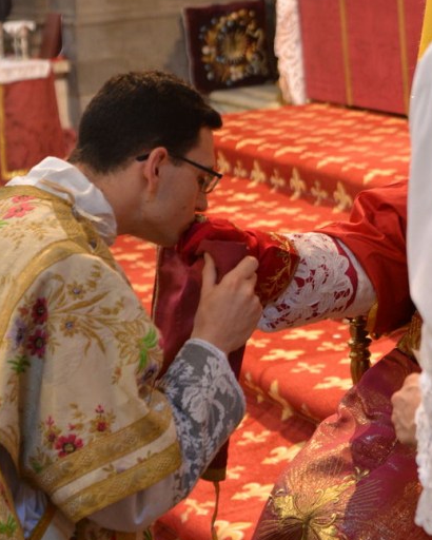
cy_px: 144
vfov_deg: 19.2
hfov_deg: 15.5
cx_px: 252
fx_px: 1581
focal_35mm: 99
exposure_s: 1/60
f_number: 4
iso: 1600
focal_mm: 50
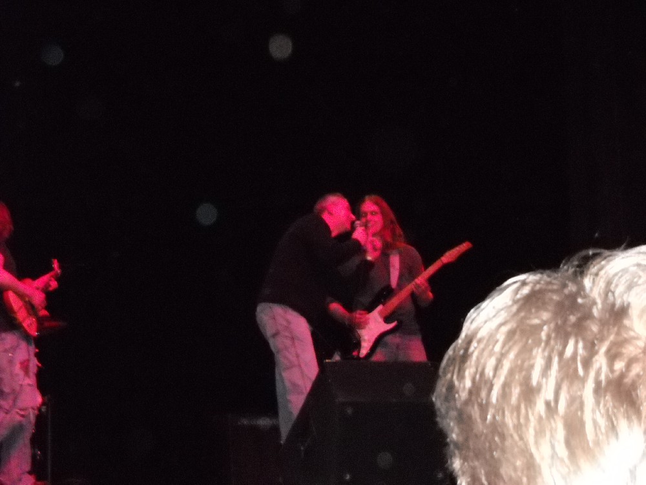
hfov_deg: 21.8
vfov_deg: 16.4
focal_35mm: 90
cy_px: 242
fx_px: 1680
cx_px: 323
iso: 1600
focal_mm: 14.9
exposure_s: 1/60
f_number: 4.8
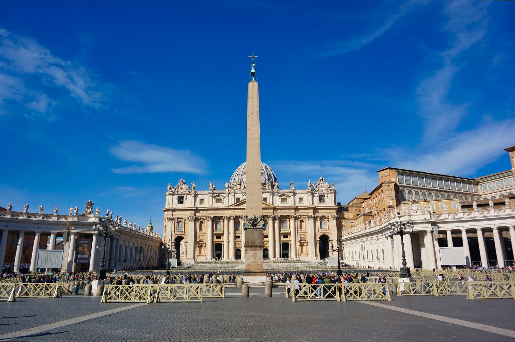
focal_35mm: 27
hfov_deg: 67.5
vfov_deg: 47.8
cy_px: 171
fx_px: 386
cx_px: 258
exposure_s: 1/2500
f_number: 4
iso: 100
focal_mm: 18
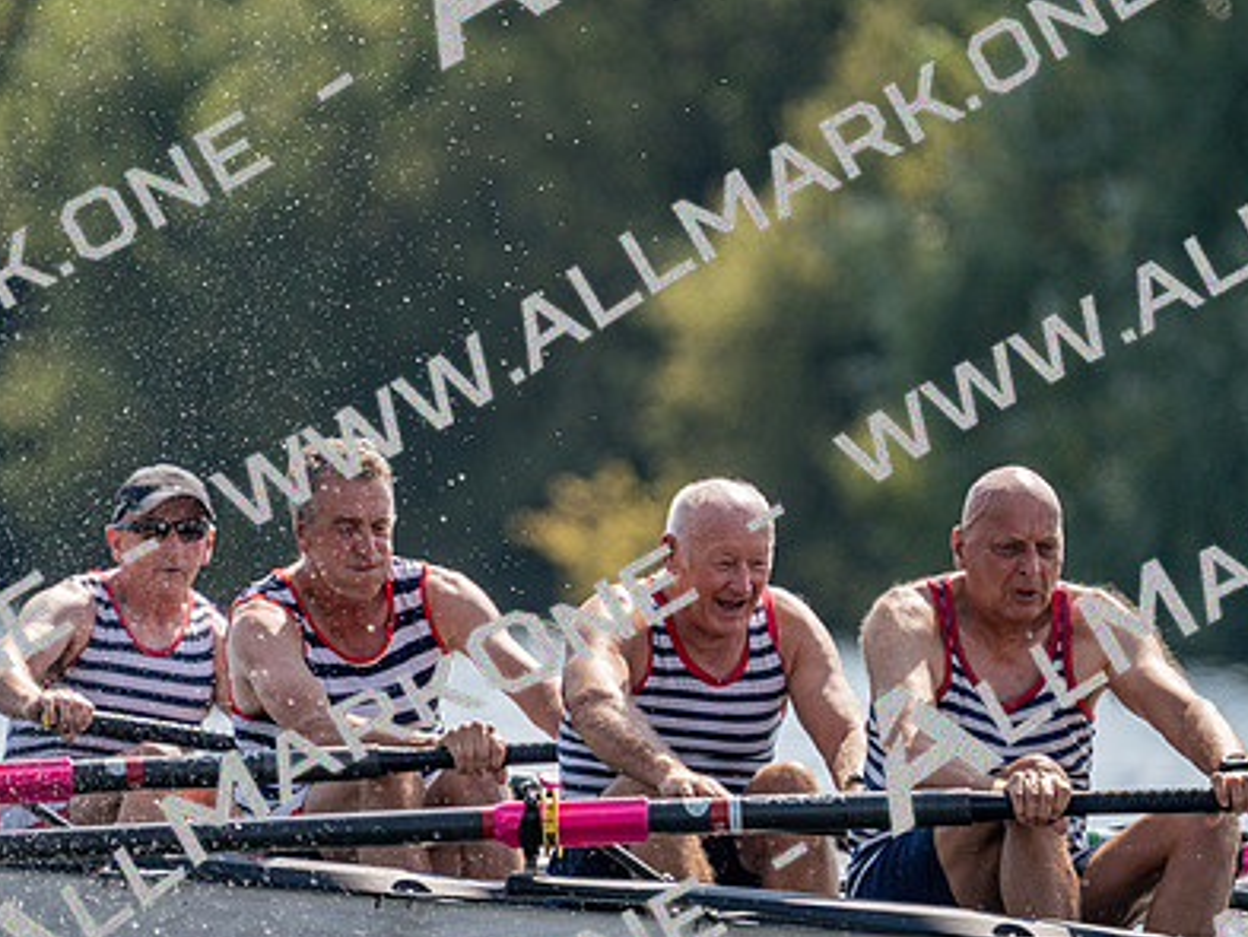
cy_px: 535
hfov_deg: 2.3
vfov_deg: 1.7
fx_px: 30726
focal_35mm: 852
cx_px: 603
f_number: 6.3
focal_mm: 600
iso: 320
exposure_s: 1/1600
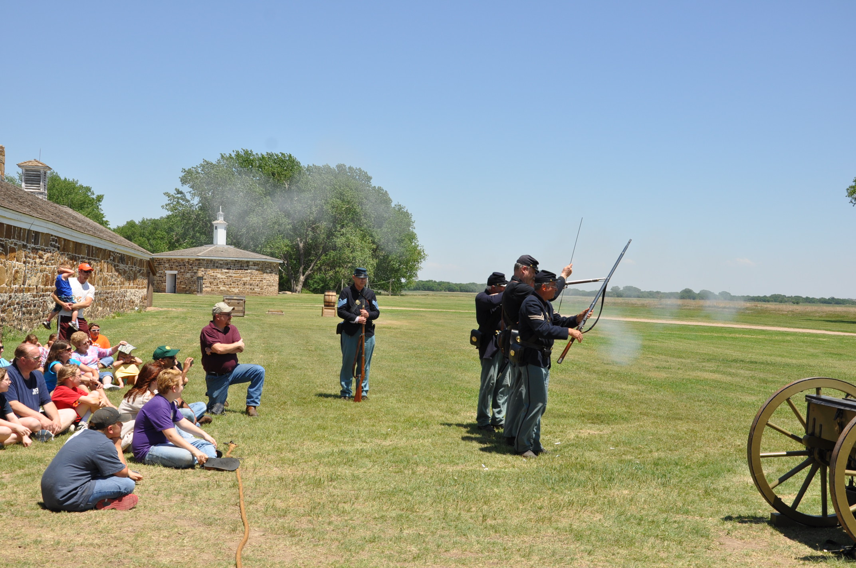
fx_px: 1140
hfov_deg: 41.2
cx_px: 428
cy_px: 284
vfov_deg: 28.0
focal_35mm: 48
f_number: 9
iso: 200
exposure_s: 1/320
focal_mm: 32
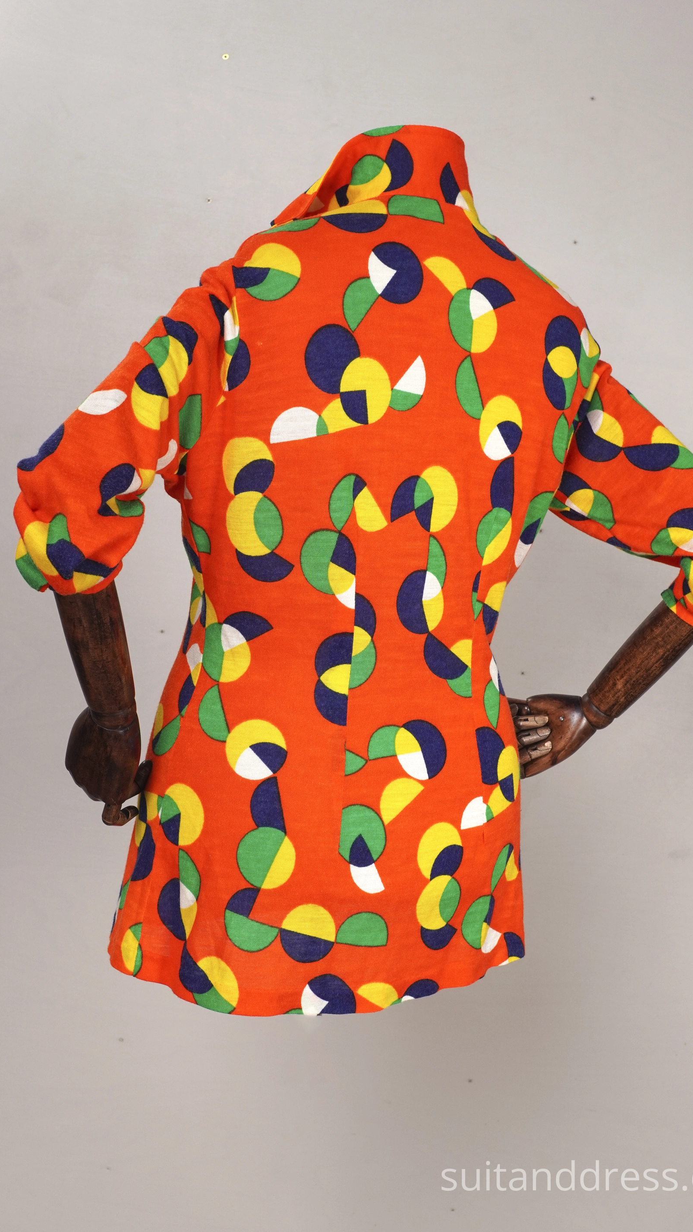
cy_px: 611
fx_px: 1666
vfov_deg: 40.6
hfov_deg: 23.5
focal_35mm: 51
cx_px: 387
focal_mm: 32
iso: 400
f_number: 7.1
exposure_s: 1/20
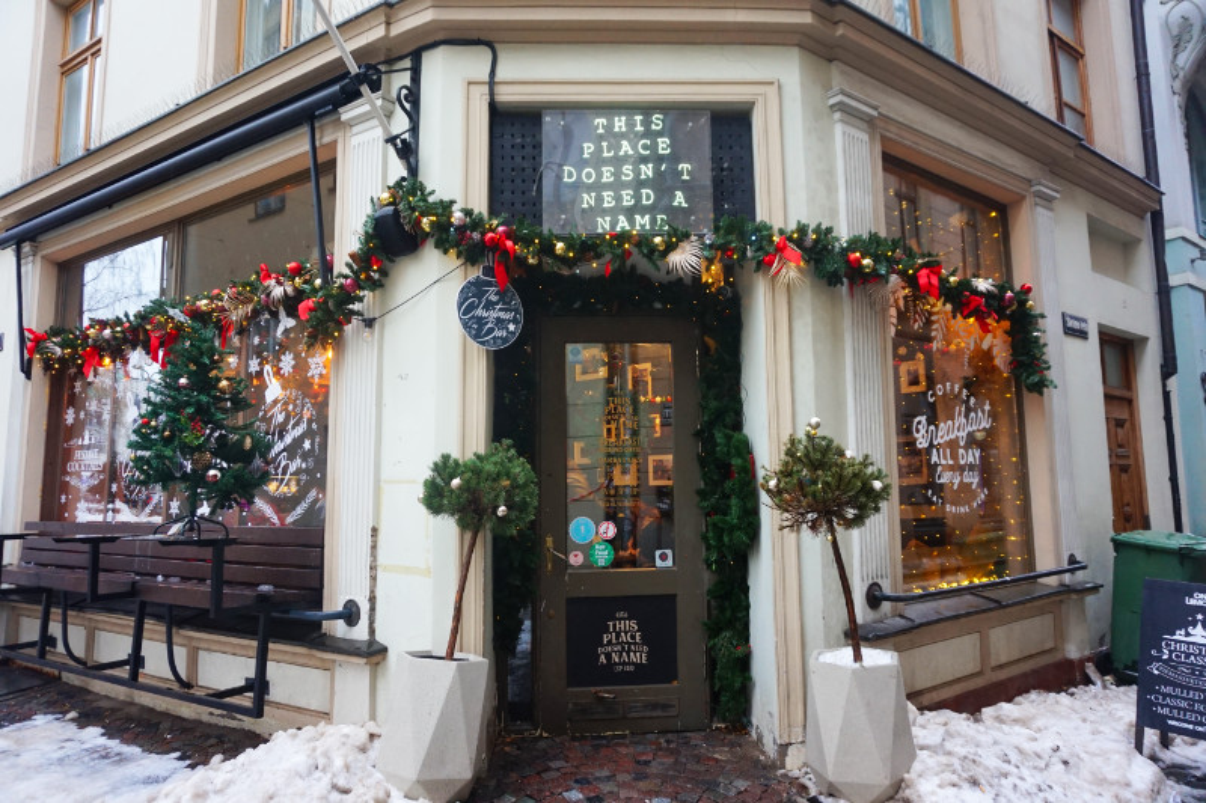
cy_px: 402
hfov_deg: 73.8
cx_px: 603
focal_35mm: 24
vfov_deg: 53.1
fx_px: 804
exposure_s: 1/60
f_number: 4
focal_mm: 16
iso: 500
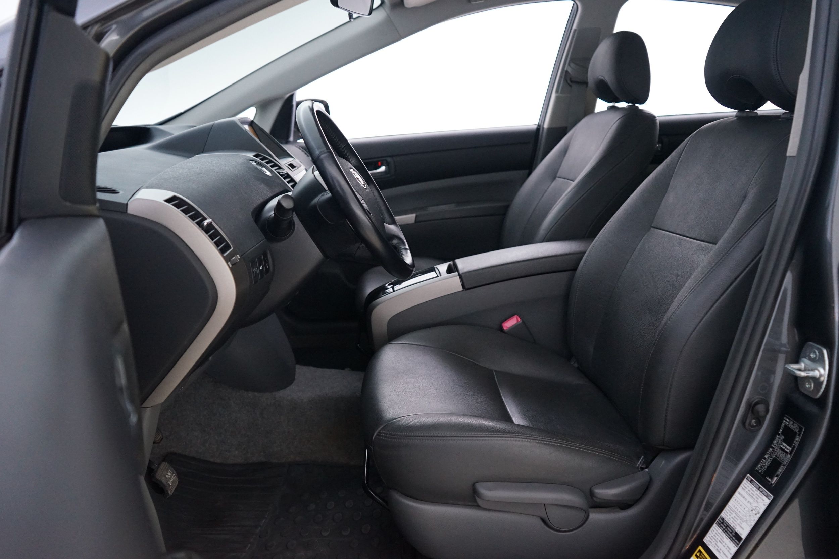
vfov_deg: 45.0
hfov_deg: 63.7
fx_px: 676
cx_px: 420
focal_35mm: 29
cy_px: 280
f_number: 4
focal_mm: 29
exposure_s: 1/13
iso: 4000
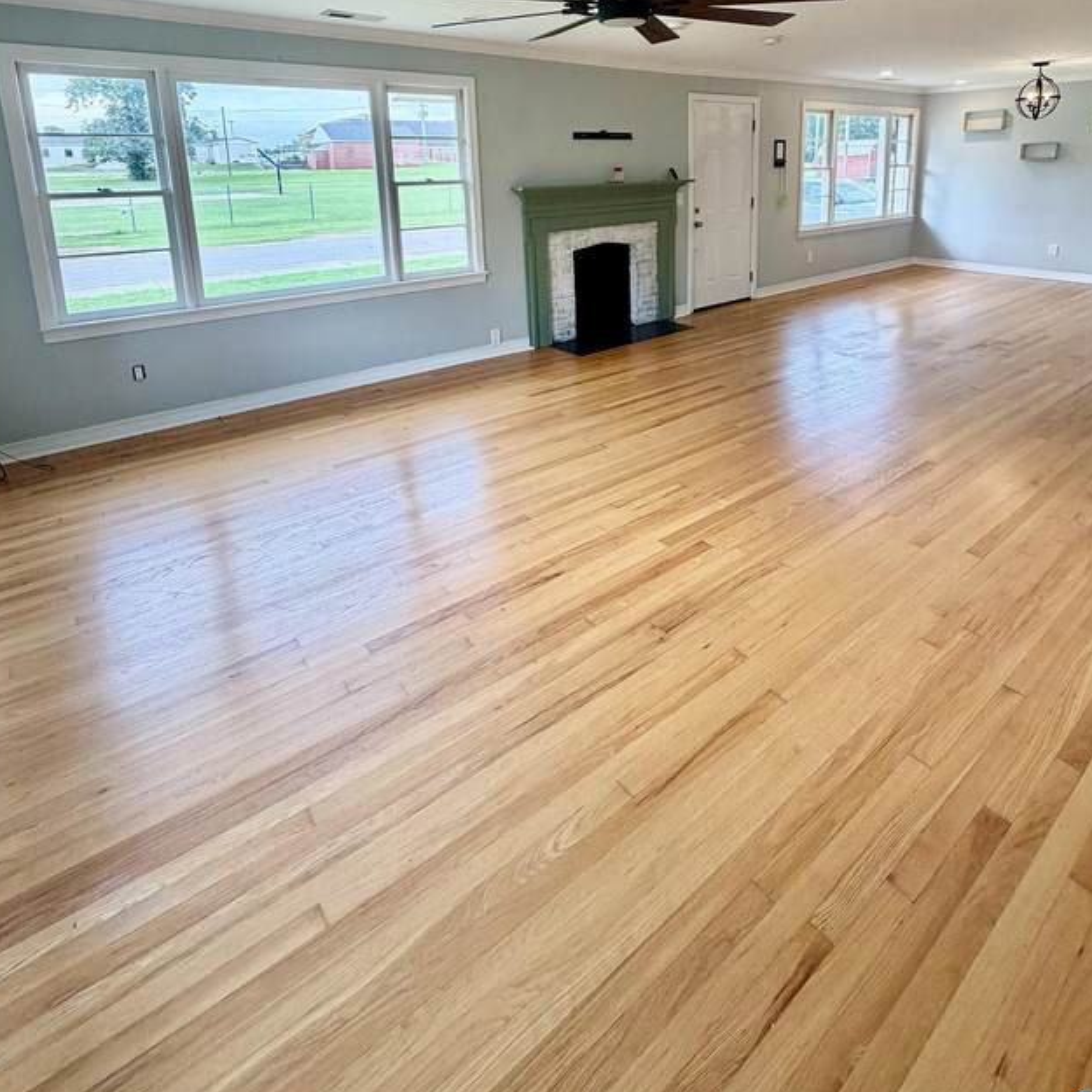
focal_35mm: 19
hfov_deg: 77.6
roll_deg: +2.0
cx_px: 582
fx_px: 678
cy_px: 302
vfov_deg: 73.4
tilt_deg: -11.4
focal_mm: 2.22
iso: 125
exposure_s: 1/120
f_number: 2.2
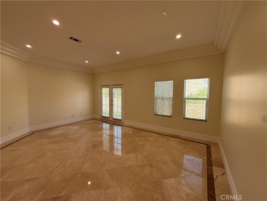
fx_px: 108
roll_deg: -0.4
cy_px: 100
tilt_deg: -4.5
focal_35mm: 14
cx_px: 134
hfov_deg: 102.1
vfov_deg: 85.7
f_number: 2.2
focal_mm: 2.22
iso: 64
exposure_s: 1/126
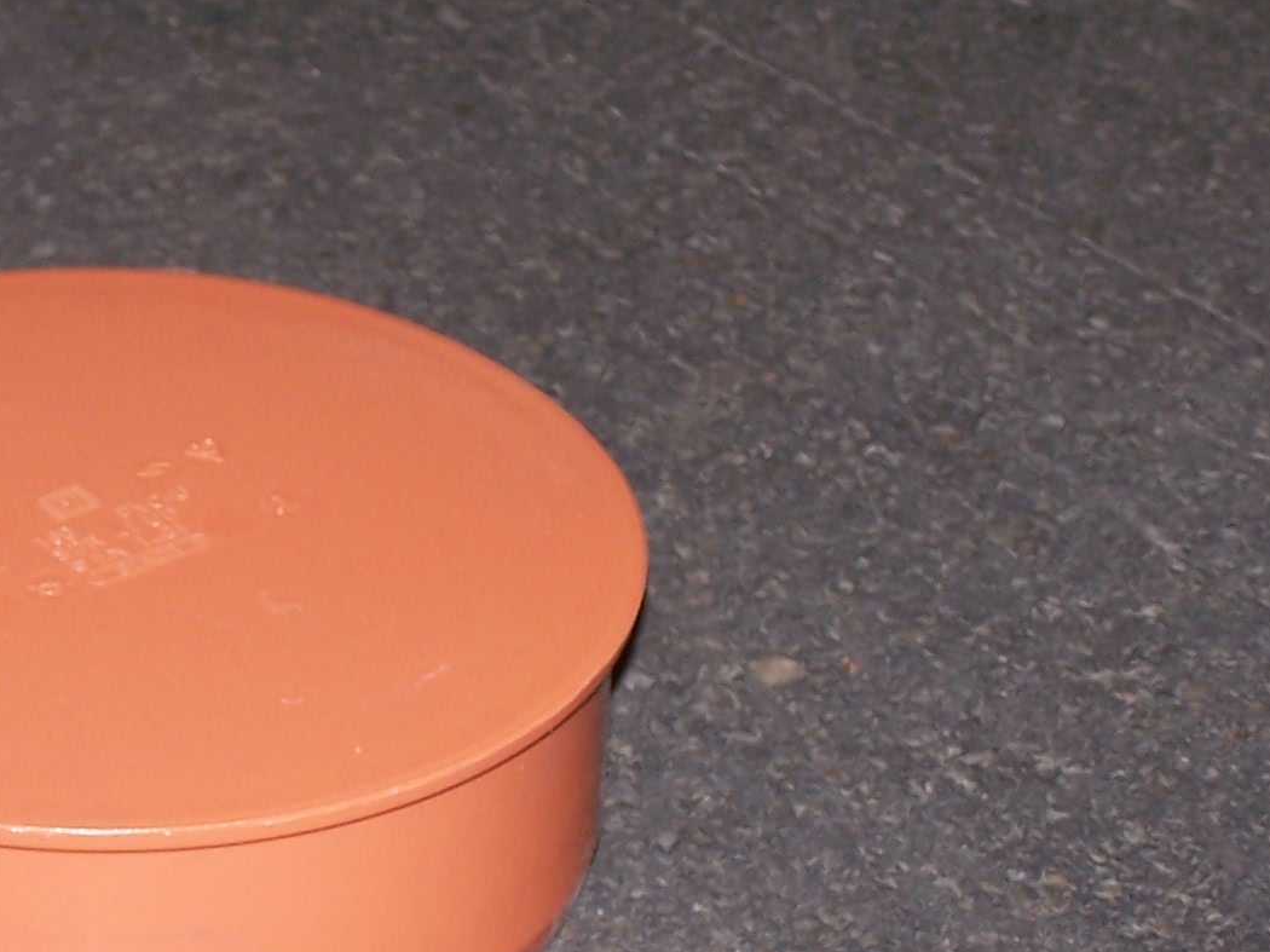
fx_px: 6602
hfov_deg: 10.9
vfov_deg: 8.2
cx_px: 50
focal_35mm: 180
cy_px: 750
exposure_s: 1/90
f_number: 3.2
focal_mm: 13.7
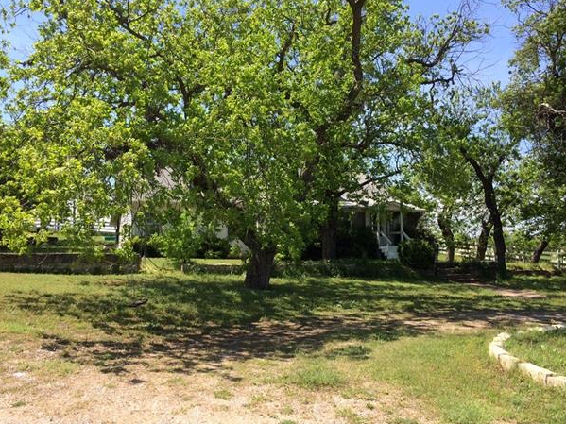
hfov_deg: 58.3
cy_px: 205
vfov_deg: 45.4
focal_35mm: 31
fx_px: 507
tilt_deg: +5.2
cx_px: 274
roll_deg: +1.0
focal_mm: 4.15
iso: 32
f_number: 2.2
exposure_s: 1/1140
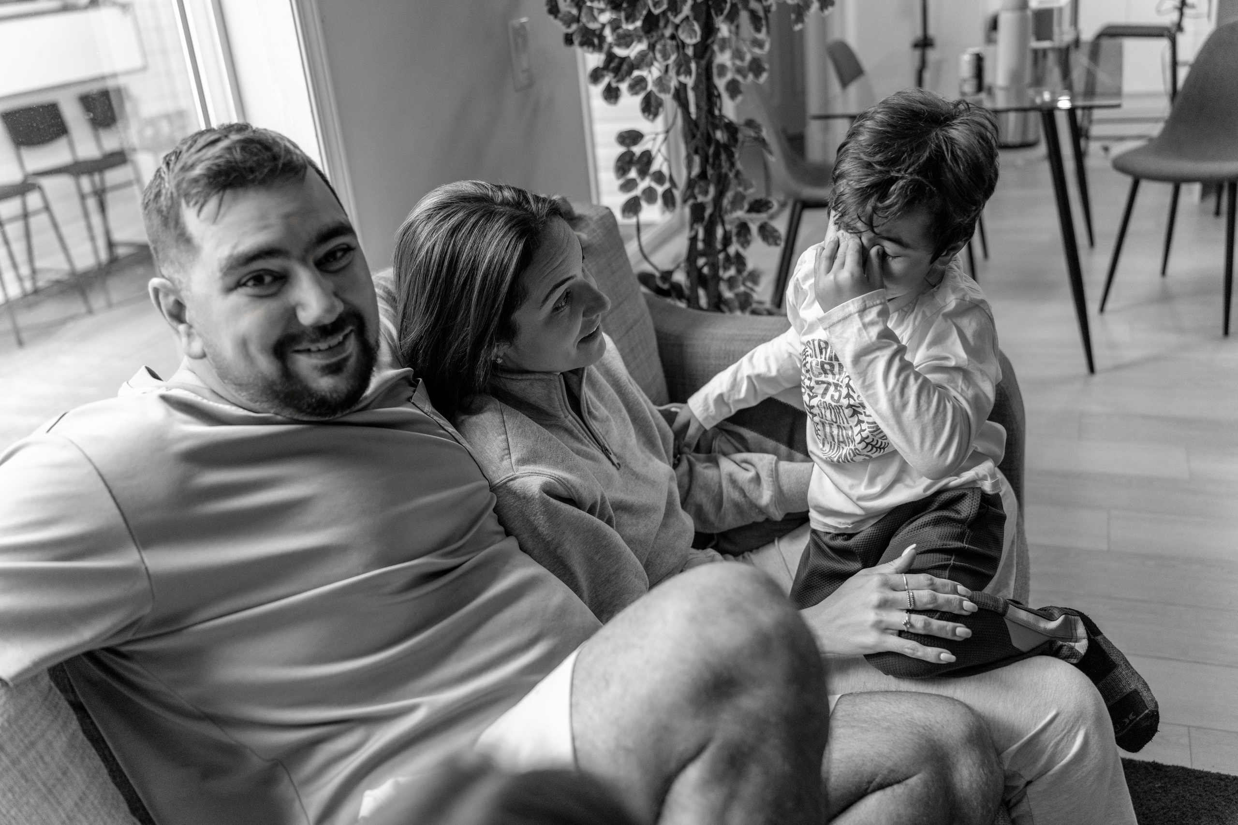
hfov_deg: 57.2
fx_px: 1135
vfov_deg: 40.0
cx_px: 619
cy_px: 412
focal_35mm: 33
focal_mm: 33
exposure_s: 1/400
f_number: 2.8
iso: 1250
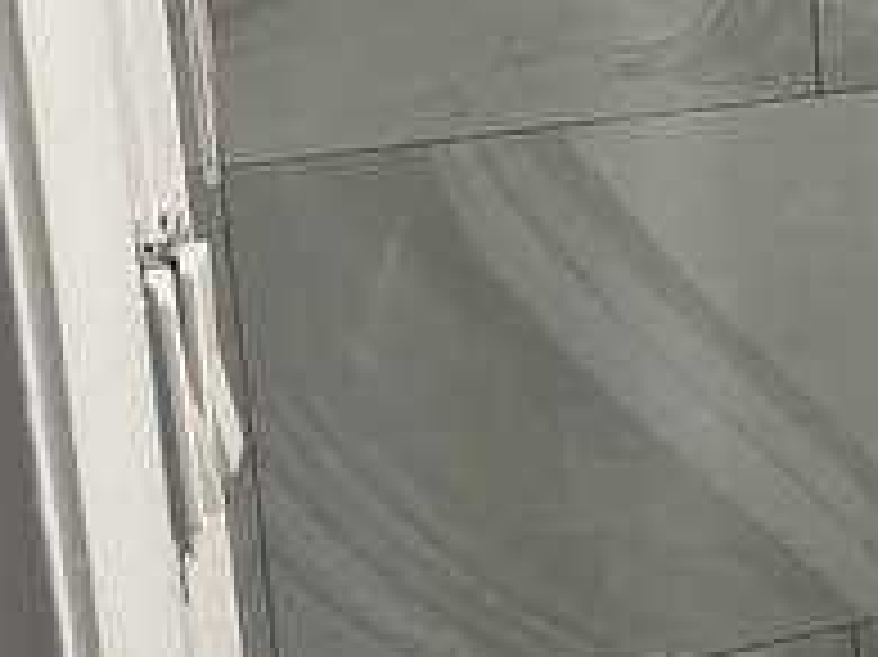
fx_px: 2256
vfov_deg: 16.2
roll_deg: +1.8
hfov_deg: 19.1
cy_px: -27
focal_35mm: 89
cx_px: 1340
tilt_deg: -10.5
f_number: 1.6
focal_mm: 5.1
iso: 80
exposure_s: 1/60
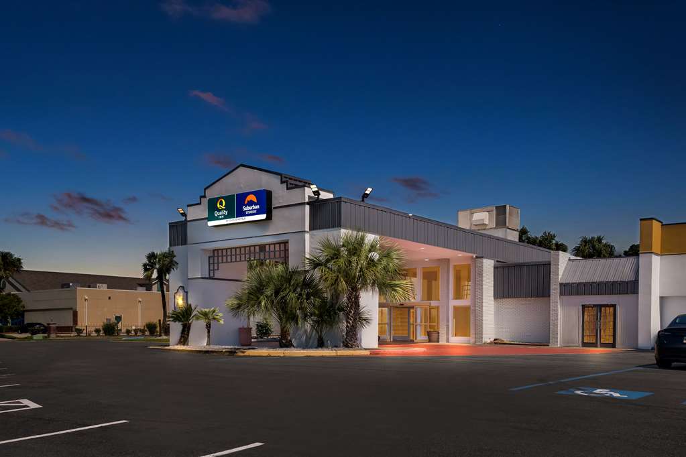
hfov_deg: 54.4
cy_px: 228
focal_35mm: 35
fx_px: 667
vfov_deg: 37.9
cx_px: 343
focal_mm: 35
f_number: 8
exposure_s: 1/200
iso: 320
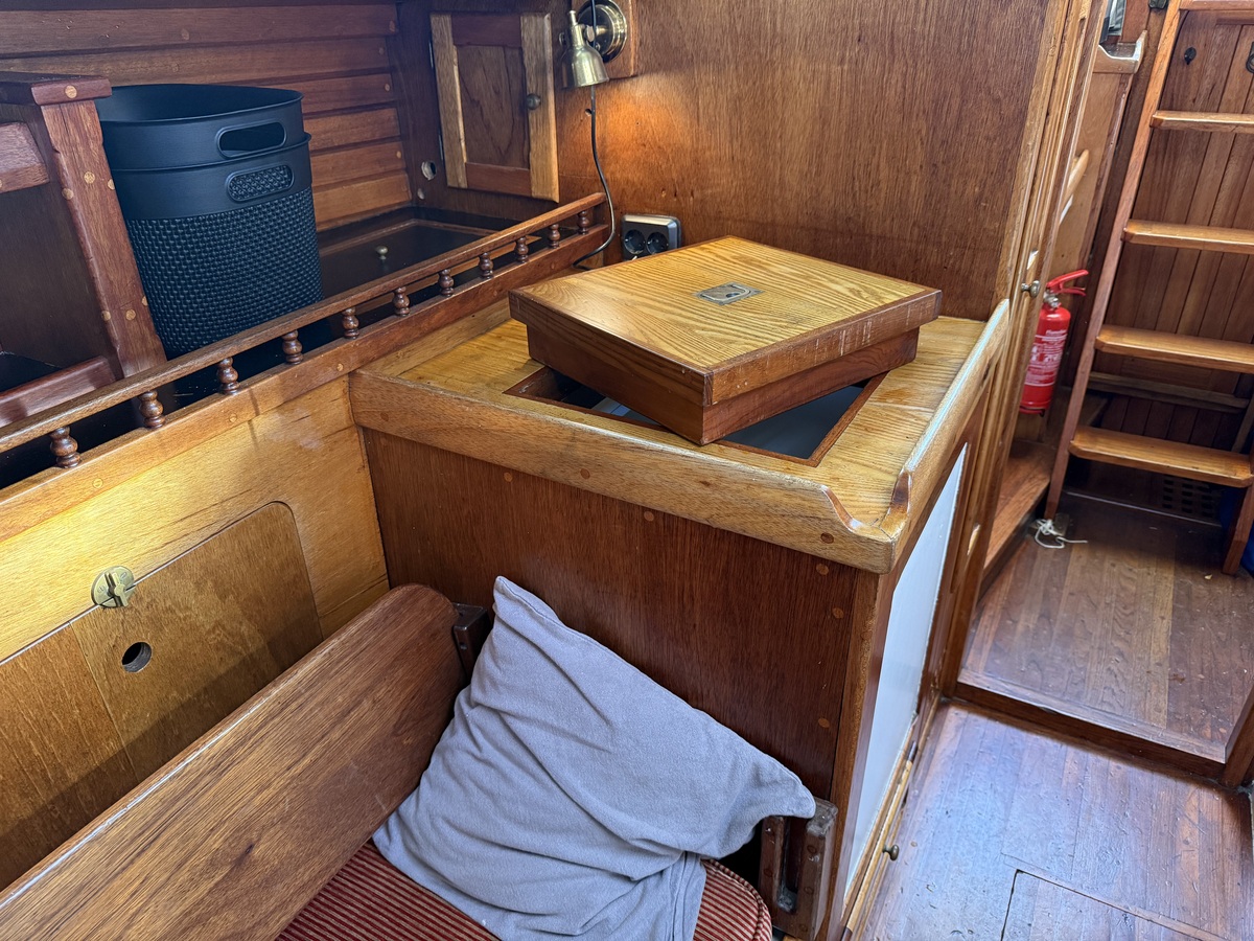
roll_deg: +0.4
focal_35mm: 24
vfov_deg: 56.8
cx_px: 627
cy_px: 470
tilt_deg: -29.4
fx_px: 869
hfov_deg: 71.6
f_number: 1.78
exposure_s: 1/60
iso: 400
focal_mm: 6.76
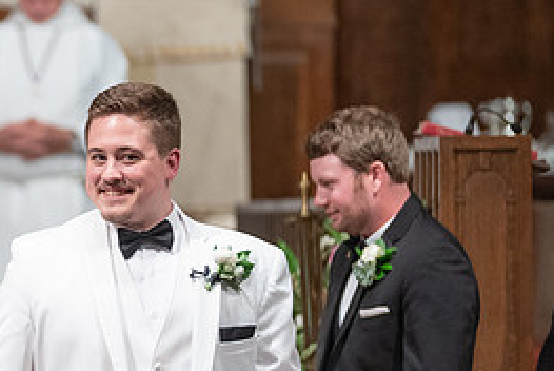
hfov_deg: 4.7
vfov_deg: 3.1
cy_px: 311
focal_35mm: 440
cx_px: -94
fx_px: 6779
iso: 2000
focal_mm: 161
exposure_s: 1/160
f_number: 2.8
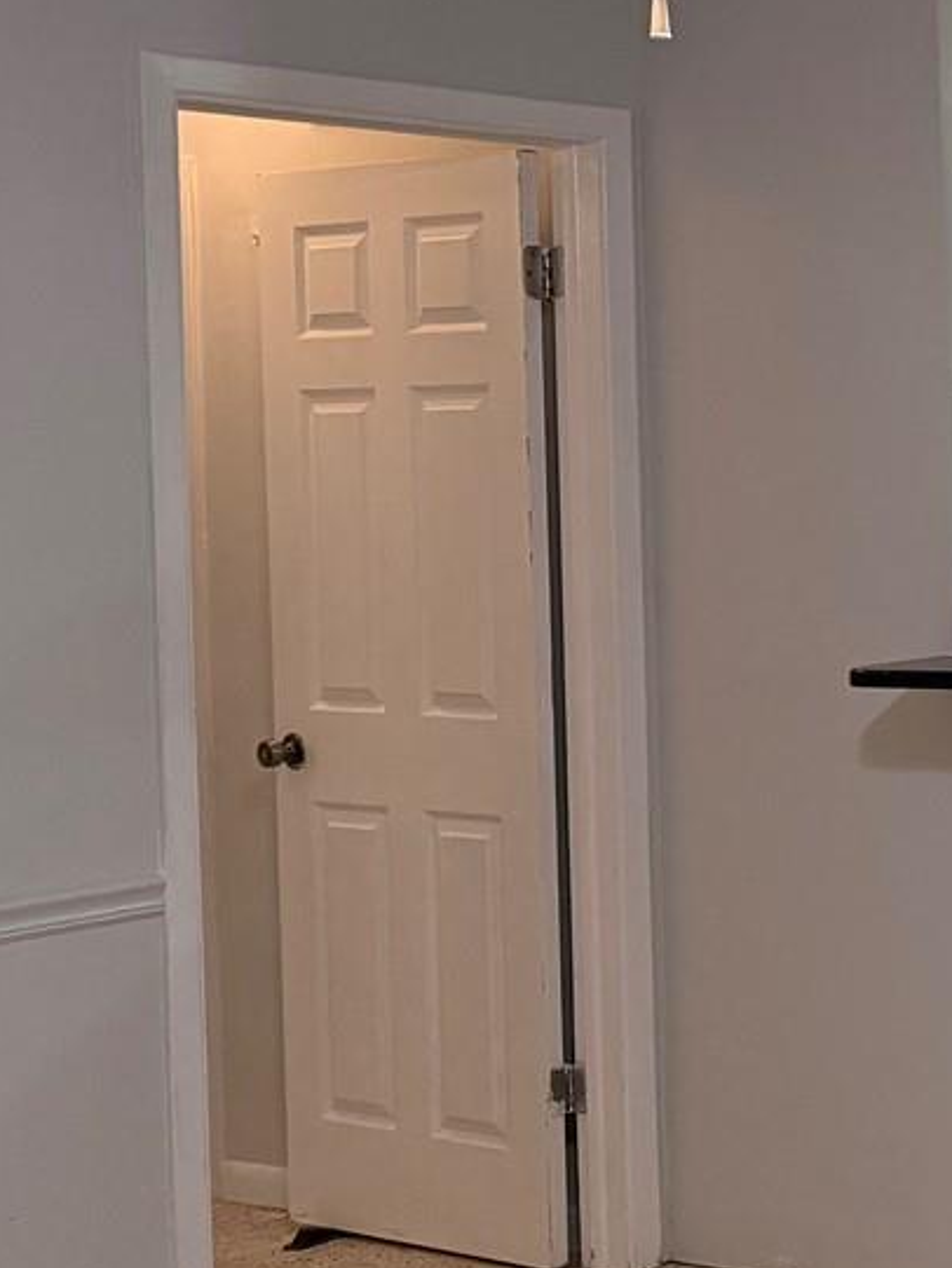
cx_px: 1829
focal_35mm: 71
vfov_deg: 27.3
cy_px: 455
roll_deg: +1.3
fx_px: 2602
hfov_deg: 16.5
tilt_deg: +0.1
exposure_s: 1/120
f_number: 1.78
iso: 400
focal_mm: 6.76
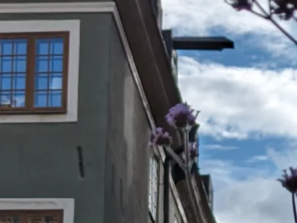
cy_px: 405
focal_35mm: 220
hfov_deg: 8.8
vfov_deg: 6.6
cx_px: 456
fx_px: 1889
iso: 47
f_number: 1.85
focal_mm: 6.81
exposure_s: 1/4464
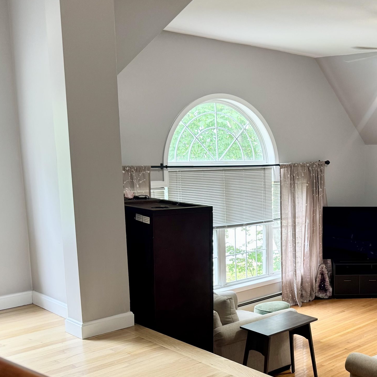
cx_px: 352
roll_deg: -1.2
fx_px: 554
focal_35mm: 45
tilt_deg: -11.3
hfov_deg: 35.0
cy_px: 243
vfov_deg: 37.2
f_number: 1.78
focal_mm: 6.76
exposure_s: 1/60
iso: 125
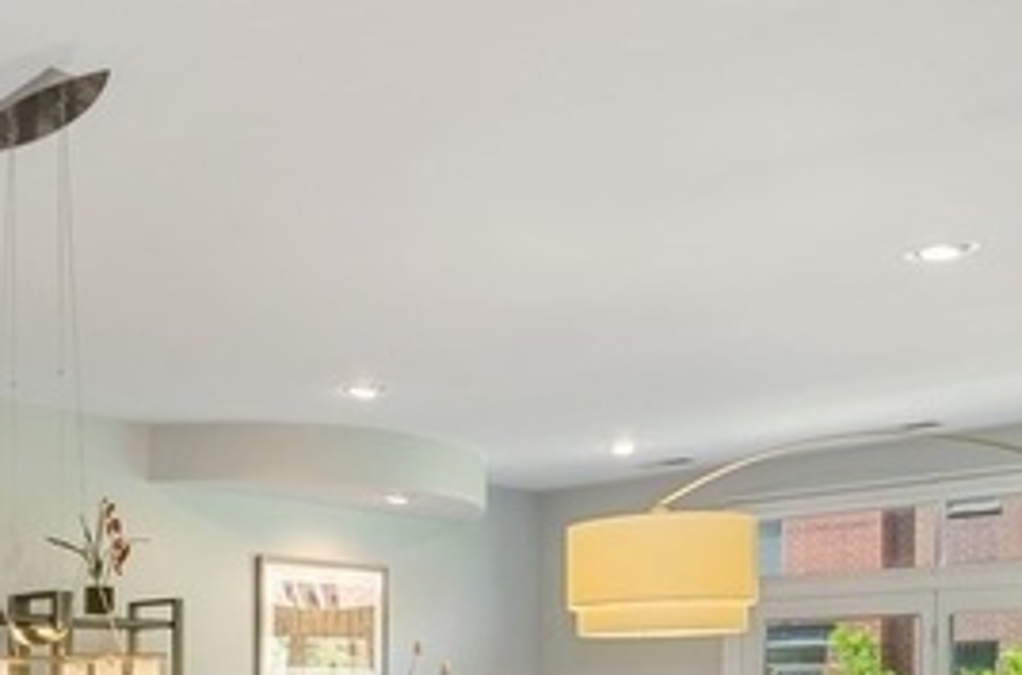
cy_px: 717
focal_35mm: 43
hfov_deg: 41.6
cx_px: 84
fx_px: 1217
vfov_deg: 28.5
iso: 200
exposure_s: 1/3
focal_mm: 12
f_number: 8
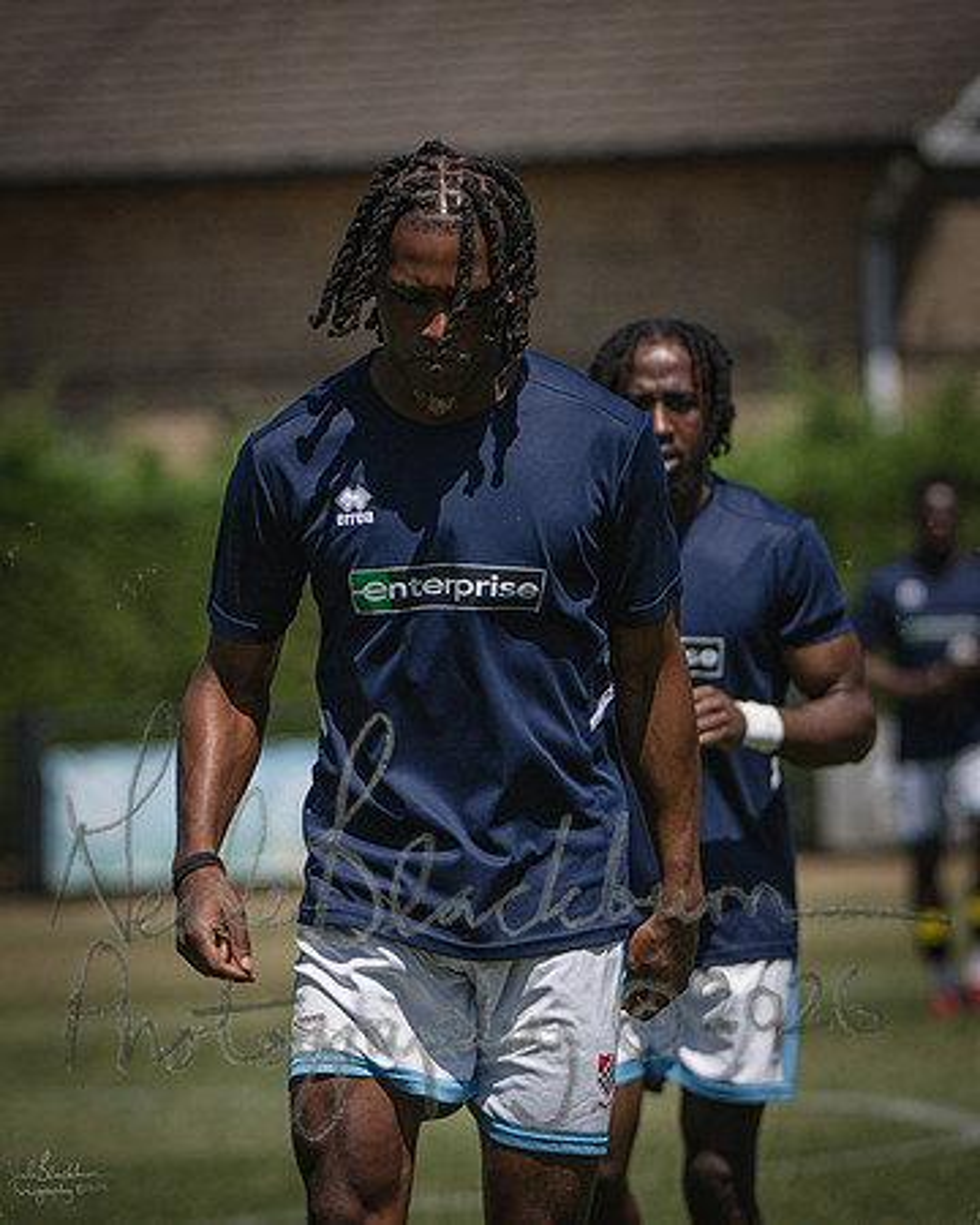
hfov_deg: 3.7
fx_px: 15316
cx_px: 420
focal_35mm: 422
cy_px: 612
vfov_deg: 4.6
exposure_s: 1/3200
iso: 400
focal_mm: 200
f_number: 4
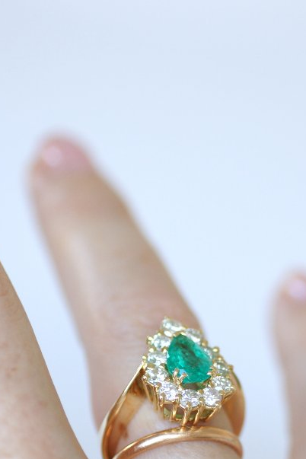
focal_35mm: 209
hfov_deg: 6.6
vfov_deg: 9.8
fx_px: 2665
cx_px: 176
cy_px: 396
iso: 250
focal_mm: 70
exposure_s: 1/125
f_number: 2.8
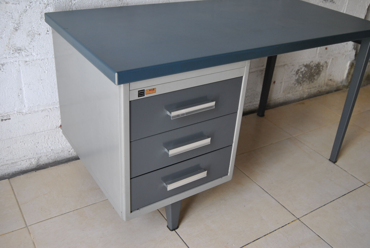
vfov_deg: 37.0
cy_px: 124
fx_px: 370
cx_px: 185
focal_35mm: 36
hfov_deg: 53.1
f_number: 4.5
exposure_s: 1/80
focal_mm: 24
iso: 200
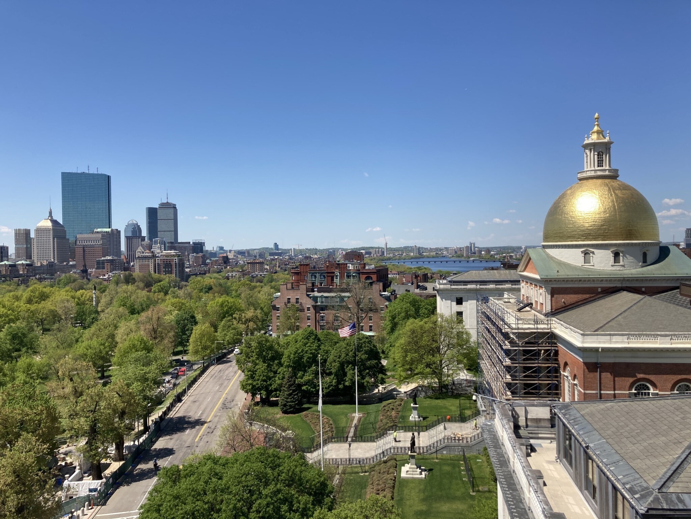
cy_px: 260
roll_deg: +1.2
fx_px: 559
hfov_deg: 63.4
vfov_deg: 49.7
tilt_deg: +0.2
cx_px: 346
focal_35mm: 28
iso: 20
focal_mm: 3.99
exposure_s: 1/2208
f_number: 1.8
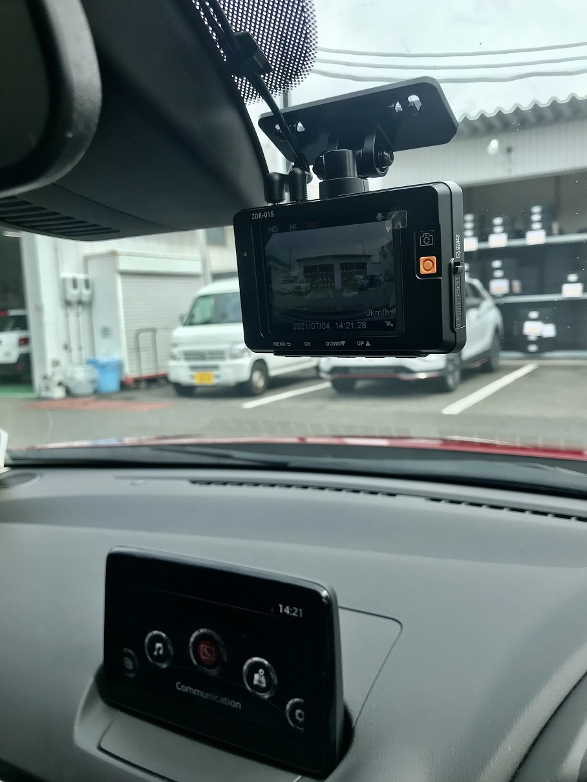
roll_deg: +2.5
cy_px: 391
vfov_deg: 63.4
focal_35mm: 28
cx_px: 294
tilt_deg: -5.5
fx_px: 633
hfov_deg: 49.8
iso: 20
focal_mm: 3.99
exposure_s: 1/651
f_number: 1.8
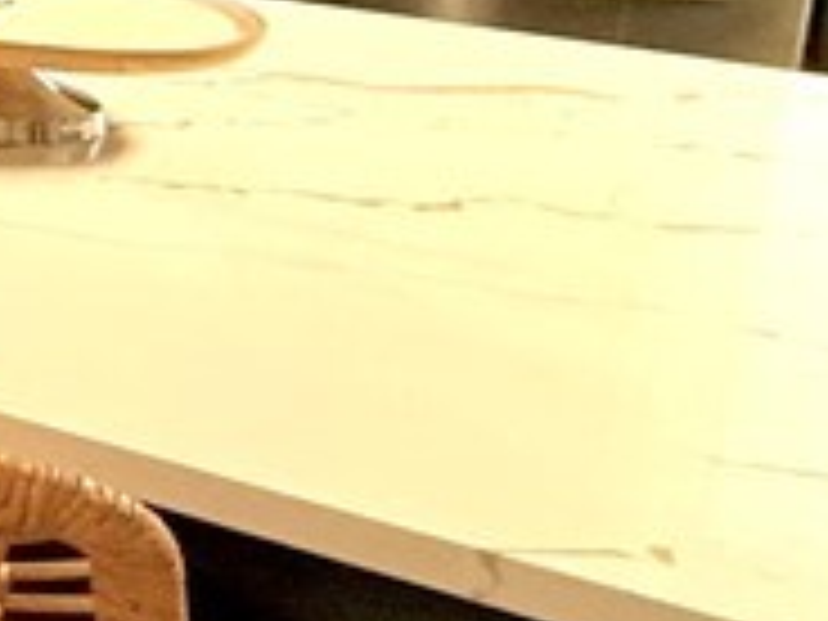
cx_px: -1436
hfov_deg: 12.9
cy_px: -230
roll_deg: +0.7
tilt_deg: -8.0
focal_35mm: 78
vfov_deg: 17.5
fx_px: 1866
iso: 400
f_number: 2.2
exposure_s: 1/60
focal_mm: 2.22
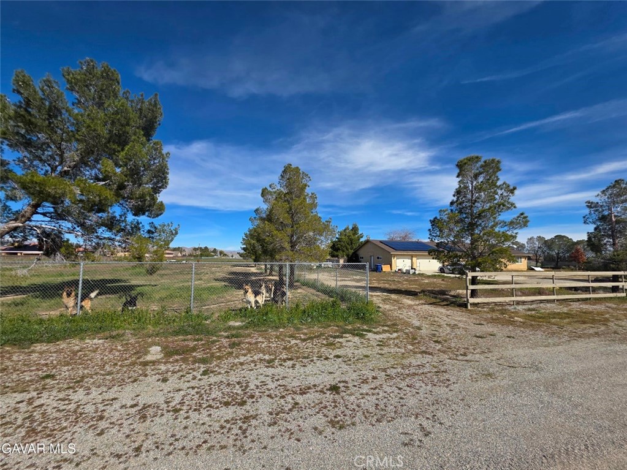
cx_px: 314
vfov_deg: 89.9
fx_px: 235
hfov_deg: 106.2
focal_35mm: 13
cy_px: 235
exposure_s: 1/3018
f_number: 1.9
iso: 40
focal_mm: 2.2
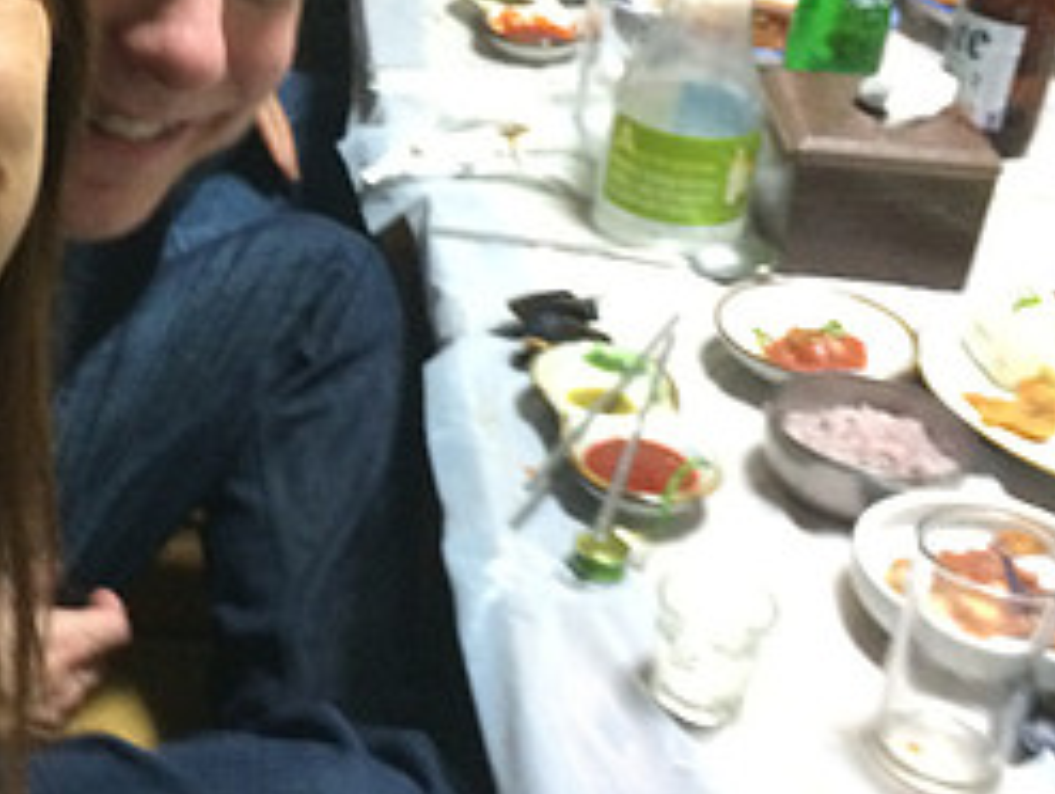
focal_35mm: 68
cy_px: 224
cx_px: 73
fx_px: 2075
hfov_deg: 27.3
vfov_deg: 21.5
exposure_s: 1/17
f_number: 2.2
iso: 320
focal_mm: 4.15
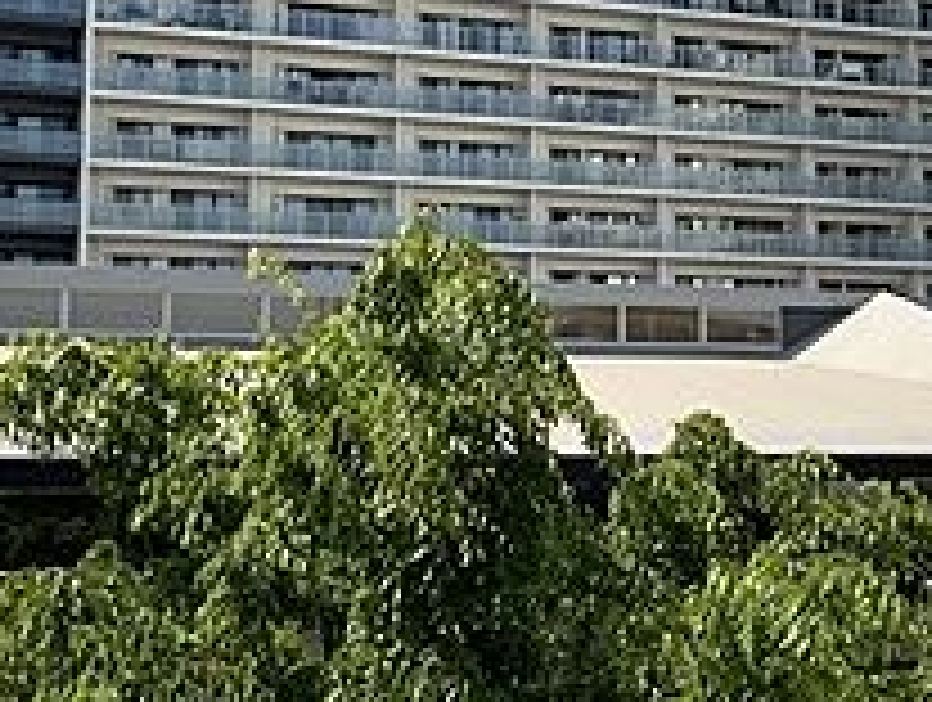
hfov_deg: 26.9
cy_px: 263
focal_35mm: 71
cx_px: 738
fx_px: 1915
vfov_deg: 20.7
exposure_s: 1/2227
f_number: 1.8
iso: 20
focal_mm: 3
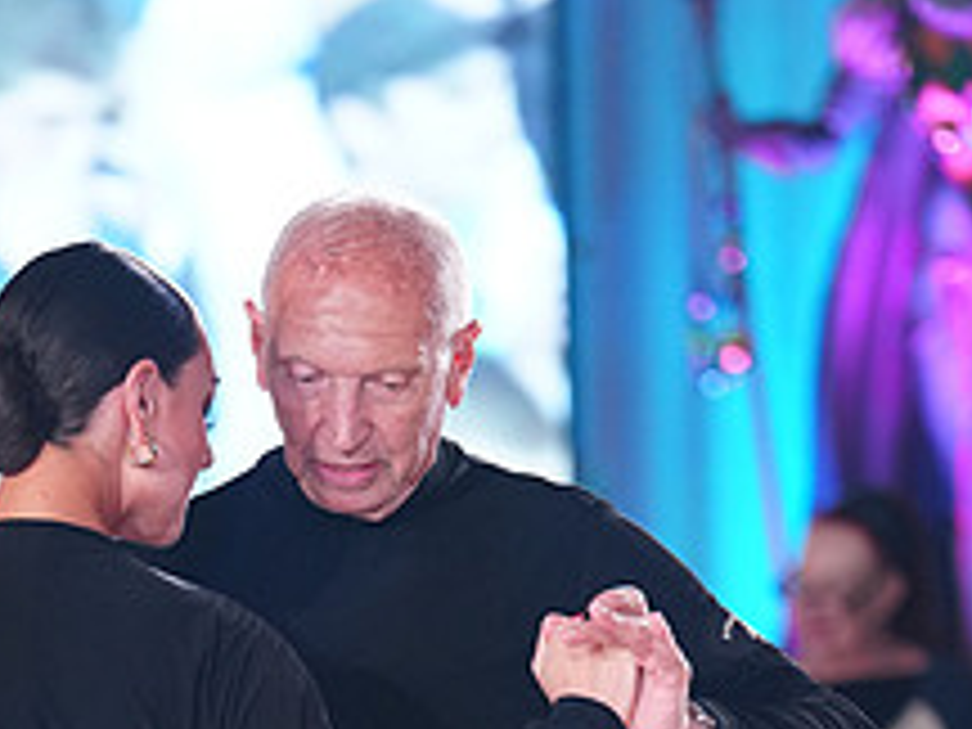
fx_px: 9800
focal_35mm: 349
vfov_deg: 4.2
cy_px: 1156
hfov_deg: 5.7
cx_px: 169
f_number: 2.8
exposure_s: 1/500
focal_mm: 135
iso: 2000
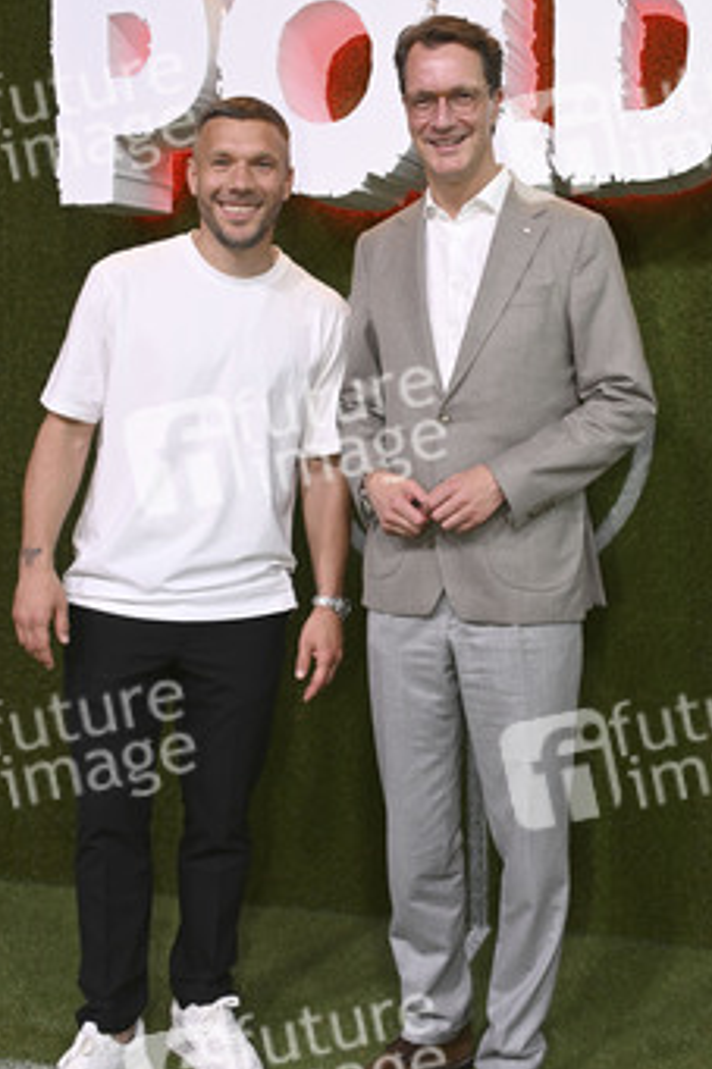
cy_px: 599
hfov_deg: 32.6
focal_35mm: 41
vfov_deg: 47.3
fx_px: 1217
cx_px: 376
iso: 1600
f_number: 5
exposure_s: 1/250
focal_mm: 35
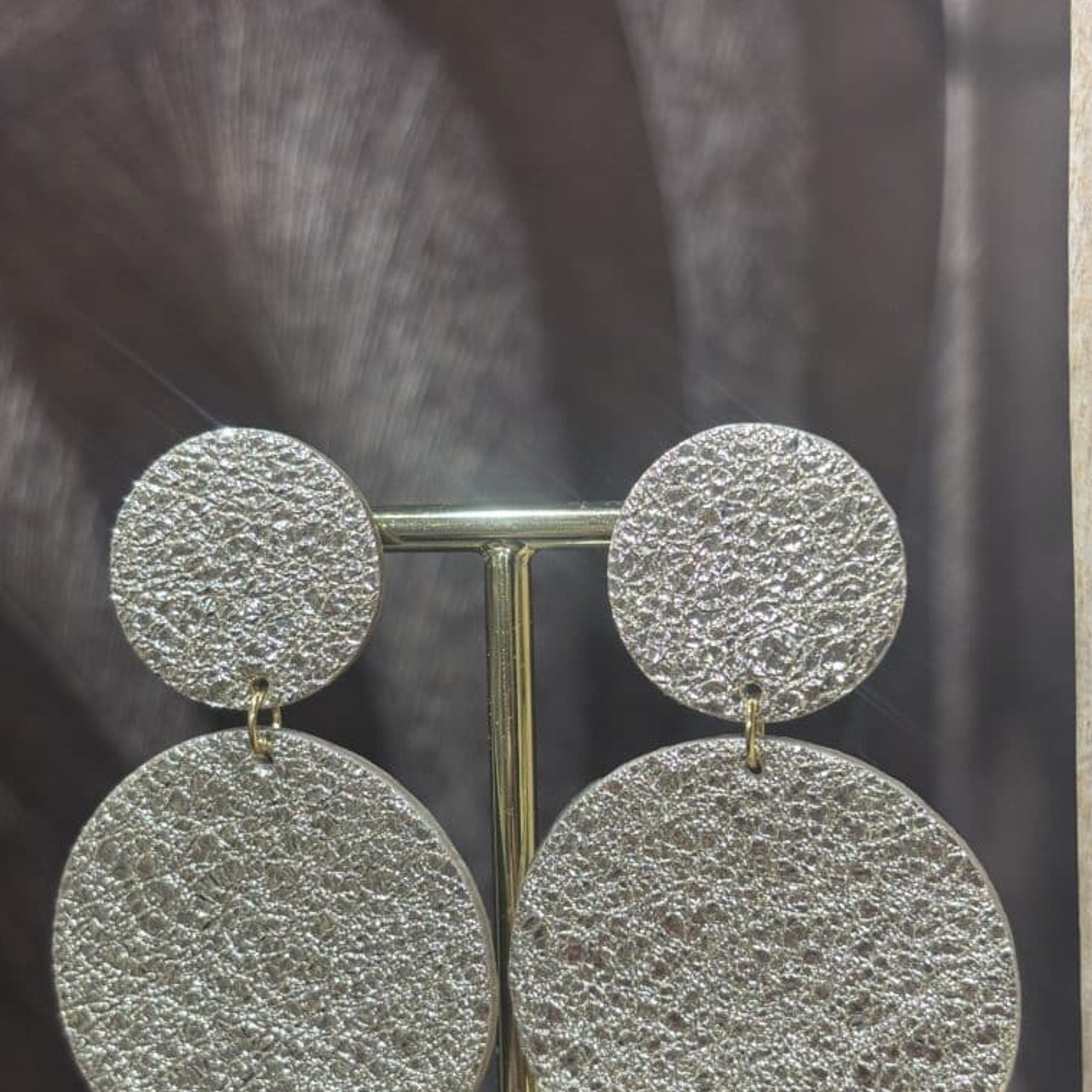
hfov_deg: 27.7
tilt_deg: -8.7
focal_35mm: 62
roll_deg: +0.8
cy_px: 670
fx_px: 2213
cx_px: 544
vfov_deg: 27.6
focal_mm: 5.96
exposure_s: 1/100
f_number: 1.6
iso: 50
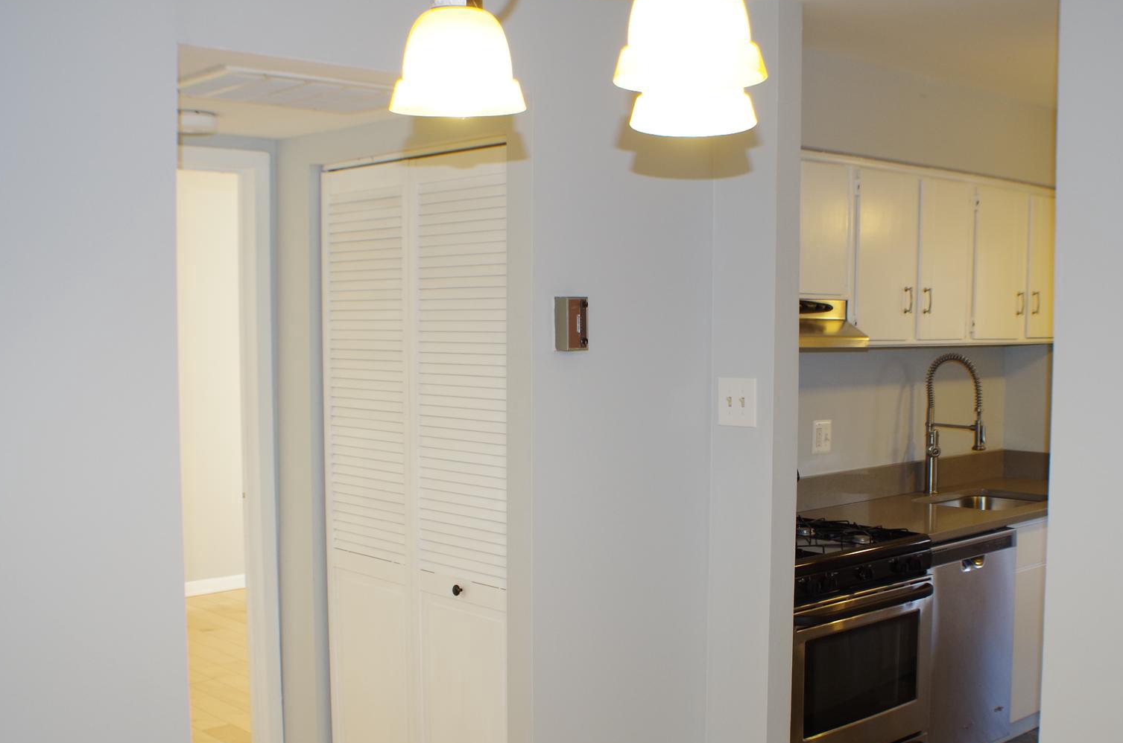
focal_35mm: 53
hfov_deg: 37.5
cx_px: 625
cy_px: 460
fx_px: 1650
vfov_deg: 25.3
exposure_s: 1/50
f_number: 4
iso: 400
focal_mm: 26.25
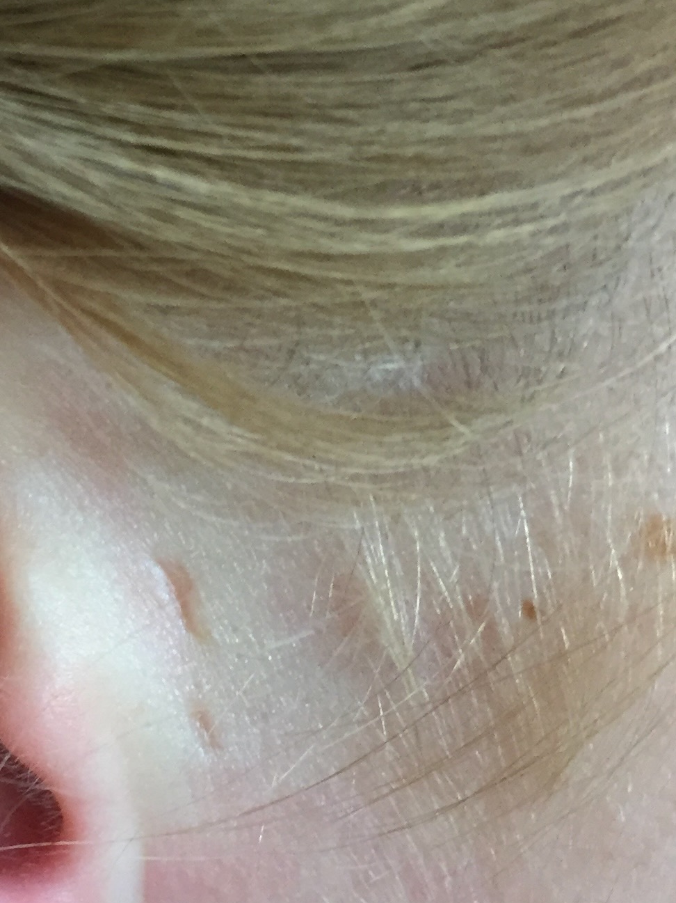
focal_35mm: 73
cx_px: -95
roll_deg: -1.3
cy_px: 634
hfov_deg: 19.2
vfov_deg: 26.5
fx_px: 1902
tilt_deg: -20.2
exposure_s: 1/33
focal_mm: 4.15
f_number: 2.2
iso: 160
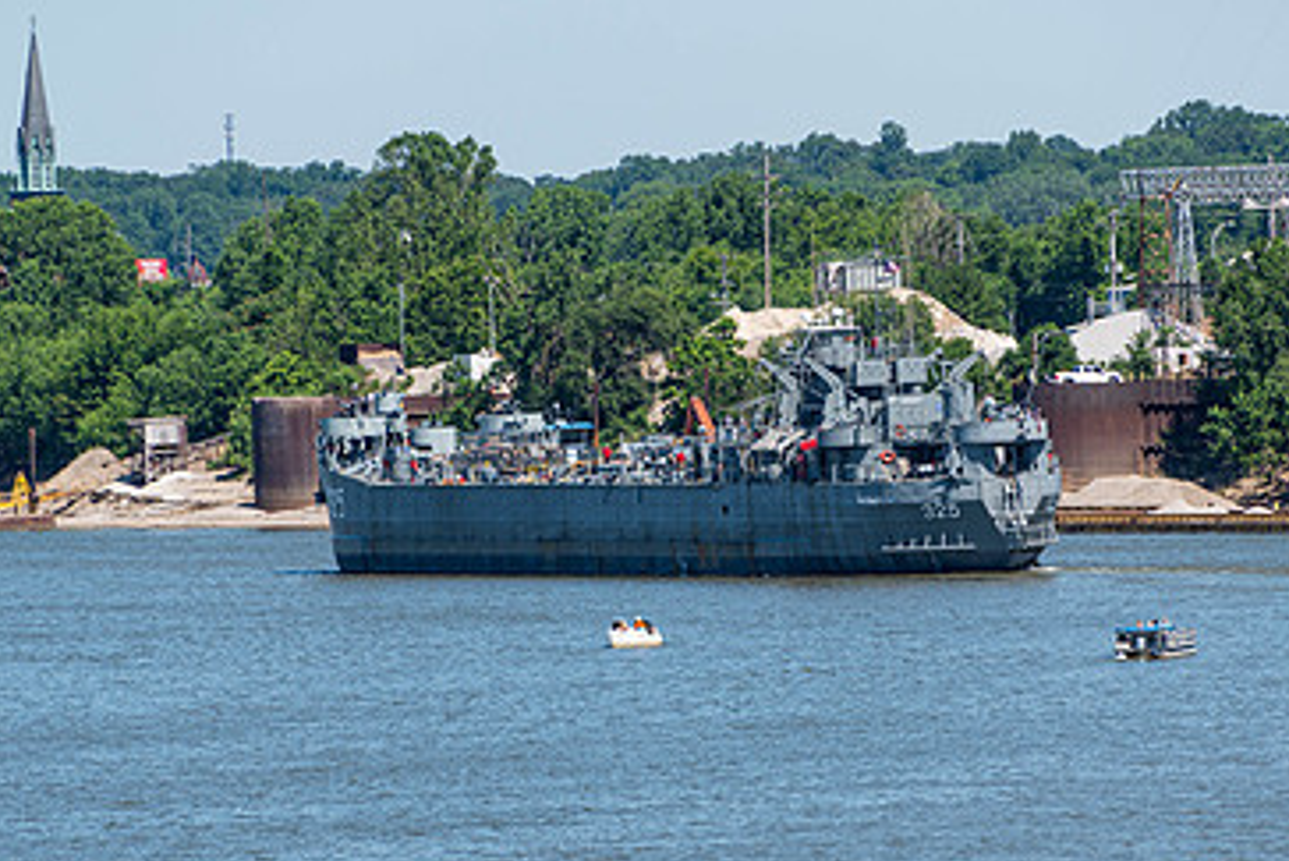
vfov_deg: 2.8
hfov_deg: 4.2
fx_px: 17551
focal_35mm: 490
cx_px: 676
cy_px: 484
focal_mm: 300
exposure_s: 1/250
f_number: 8
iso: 64
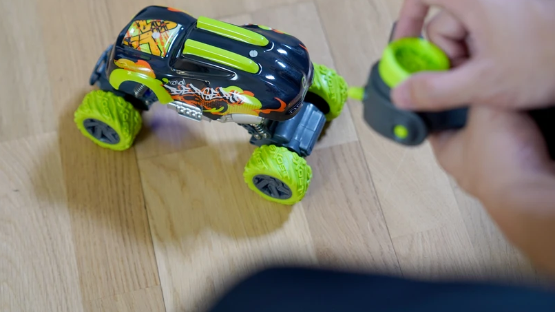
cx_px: 318
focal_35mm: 78
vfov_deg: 15.4
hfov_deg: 27.2
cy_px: 94
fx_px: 1148
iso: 500
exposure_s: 1/250
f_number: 2.8
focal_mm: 60
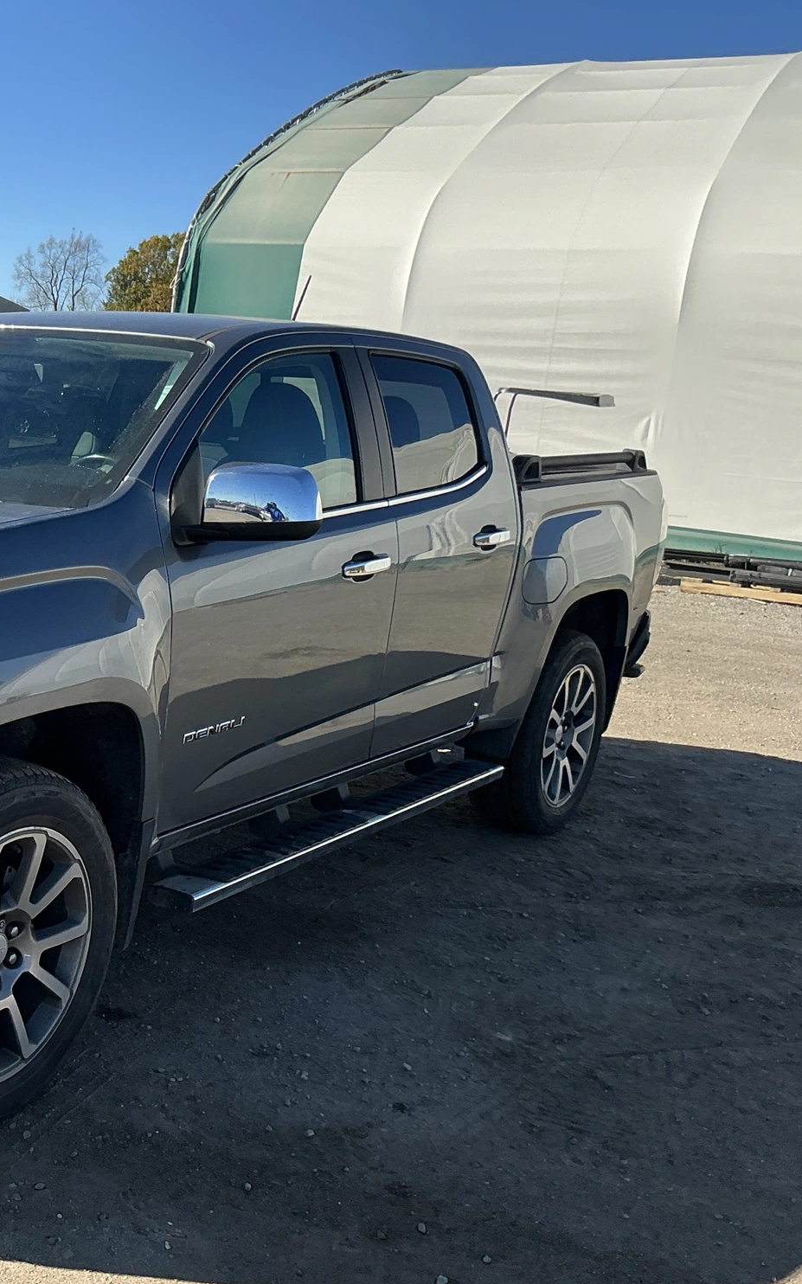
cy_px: 648
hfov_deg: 29.7
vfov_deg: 49.3
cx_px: -14
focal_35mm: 40
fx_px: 1399
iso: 25
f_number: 1.8
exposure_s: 1/1311
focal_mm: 3
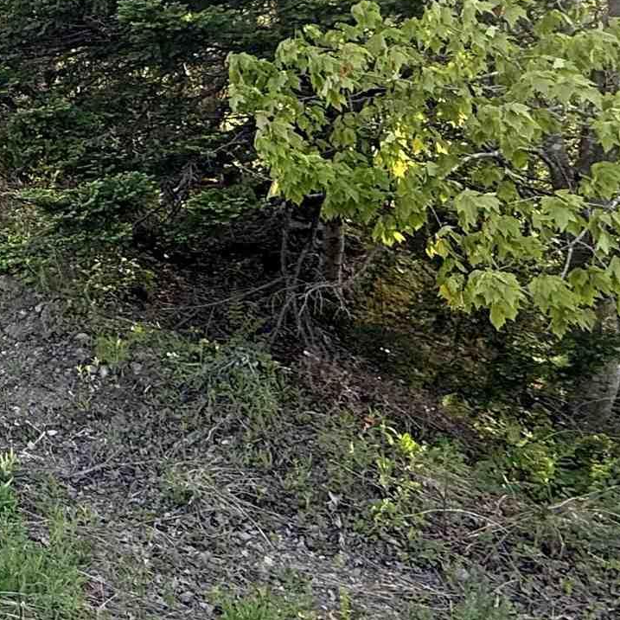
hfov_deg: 26.8
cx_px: -200
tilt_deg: -2.4
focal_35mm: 53
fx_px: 1074
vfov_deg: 30.5
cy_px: 42
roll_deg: +1.7
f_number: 2.2
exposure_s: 1/127
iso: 64
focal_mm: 2.22
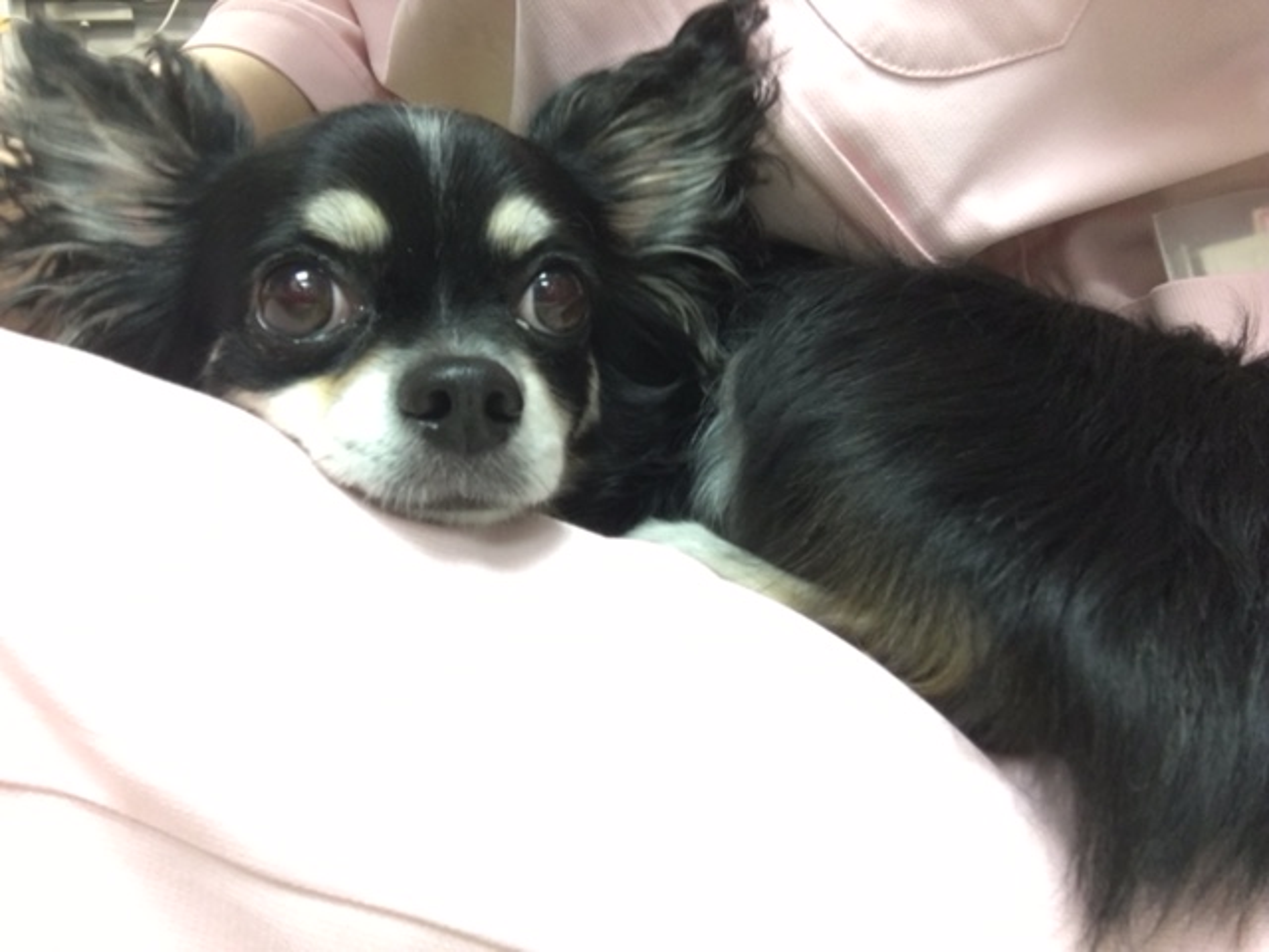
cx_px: 634
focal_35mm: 31
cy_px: 476
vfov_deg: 45.4
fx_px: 1136
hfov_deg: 58.4
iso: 80
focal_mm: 2.65
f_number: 2.2
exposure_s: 1/15
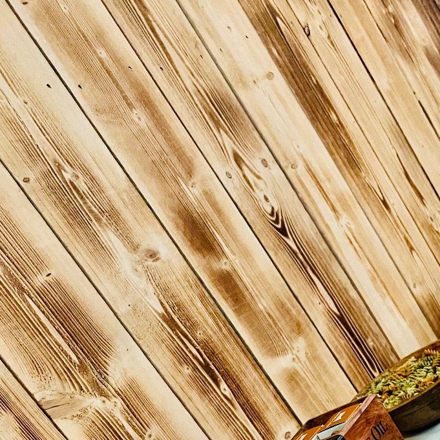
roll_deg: +35.0
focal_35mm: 54
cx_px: 355
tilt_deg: -16.3
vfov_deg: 29.0
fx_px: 777
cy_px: 468
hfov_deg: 30.8
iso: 640
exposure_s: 1/30
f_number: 1.5
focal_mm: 5.7
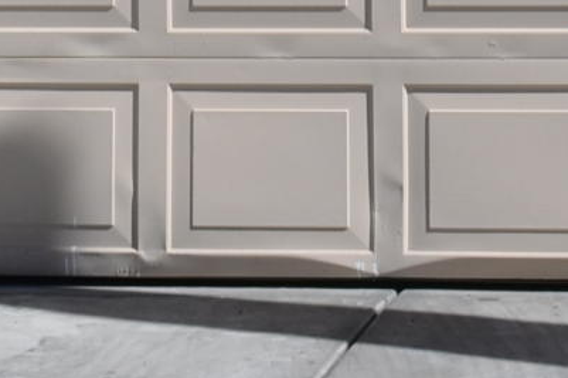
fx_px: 3895
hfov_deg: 8.3
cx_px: 419
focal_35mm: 247
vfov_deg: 5.1
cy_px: -987
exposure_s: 1/320
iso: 100
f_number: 9
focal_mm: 22
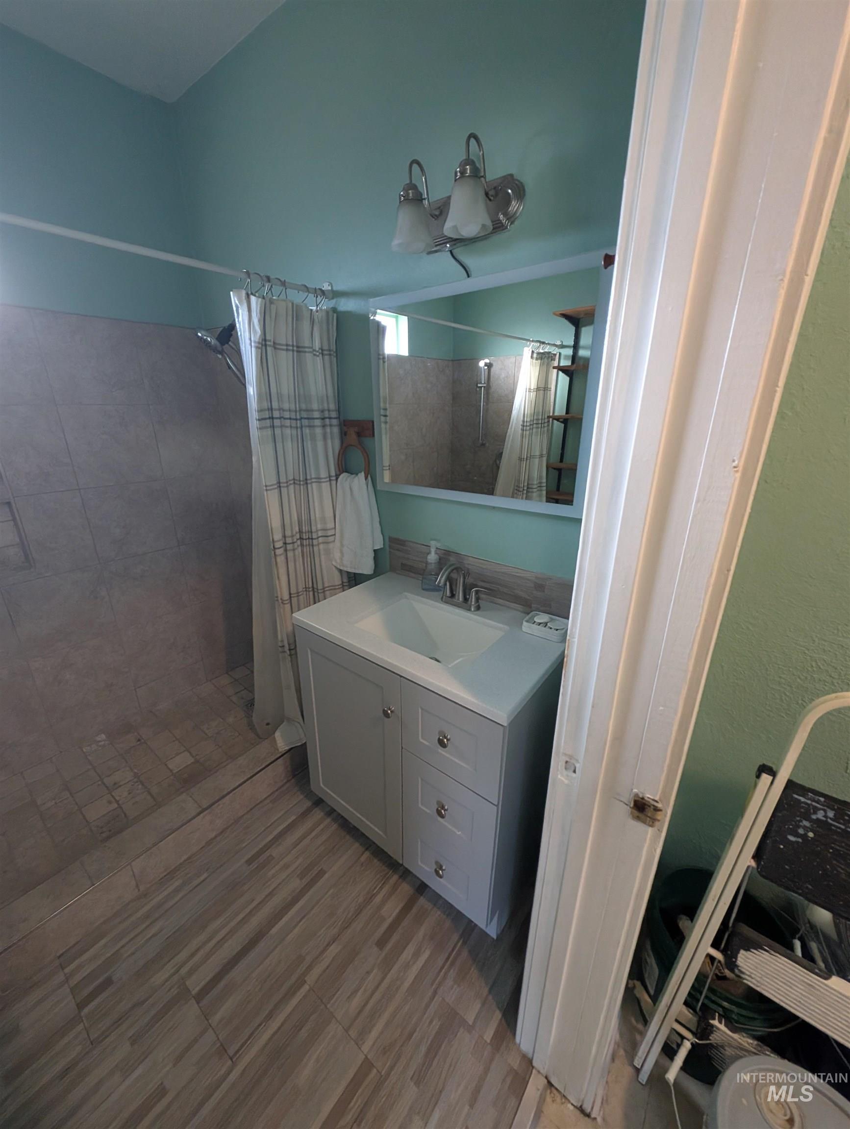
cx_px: 425
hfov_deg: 94.6
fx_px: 392
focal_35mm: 12
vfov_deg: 110.5
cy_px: 564
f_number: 1.95
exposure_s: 1/120
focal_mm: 2.23
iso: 831
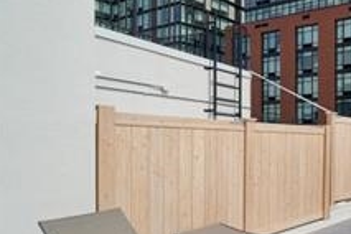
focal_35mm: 30
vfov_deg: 43.1
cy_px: 152
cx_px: 434
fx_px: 292
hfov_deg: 40.2
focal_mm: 12
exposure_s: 1/800
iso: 200
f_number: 11
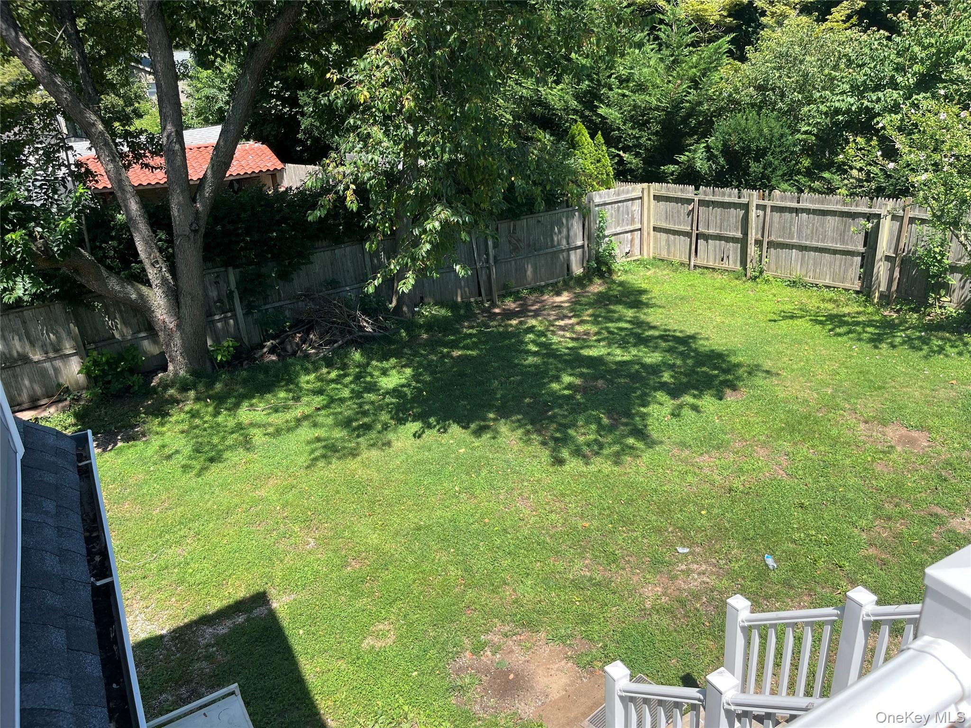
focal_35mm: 26
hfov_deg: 67.3
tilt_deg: -21.6
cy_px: 364
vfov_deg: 53.1
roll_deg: +3.6
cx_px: 486
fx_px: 729
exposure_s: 1/1355
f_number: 1.6
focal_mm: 5.1
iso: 50
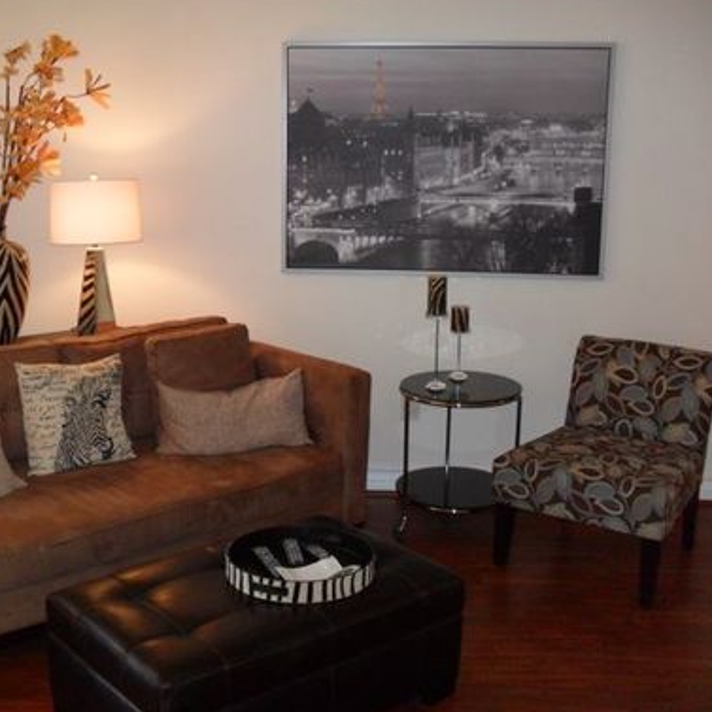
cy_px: 353
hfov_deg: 39.6
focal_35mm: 42
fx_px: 977
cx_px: 249
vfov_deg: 40.0
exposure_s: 1/45
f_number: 3
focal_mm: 6.3
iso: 200
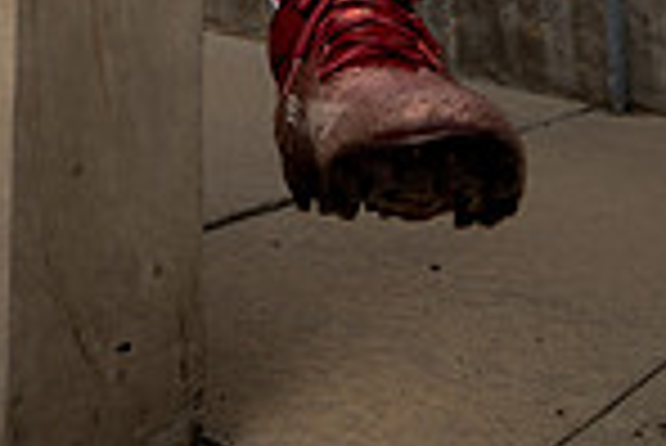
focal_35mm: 73
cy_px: -559
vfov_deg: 14.2
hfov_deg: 26.6
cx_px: 50
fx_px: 1352
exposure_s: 1/200
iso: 50
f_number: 6.3
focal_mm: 24
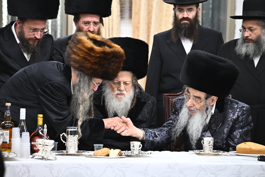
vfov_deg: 7.2
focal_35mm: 190
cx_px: 132
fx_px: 1398
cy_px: 88
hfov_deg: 10.8
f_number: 5
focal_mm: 190
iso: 1250
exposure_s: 1/200
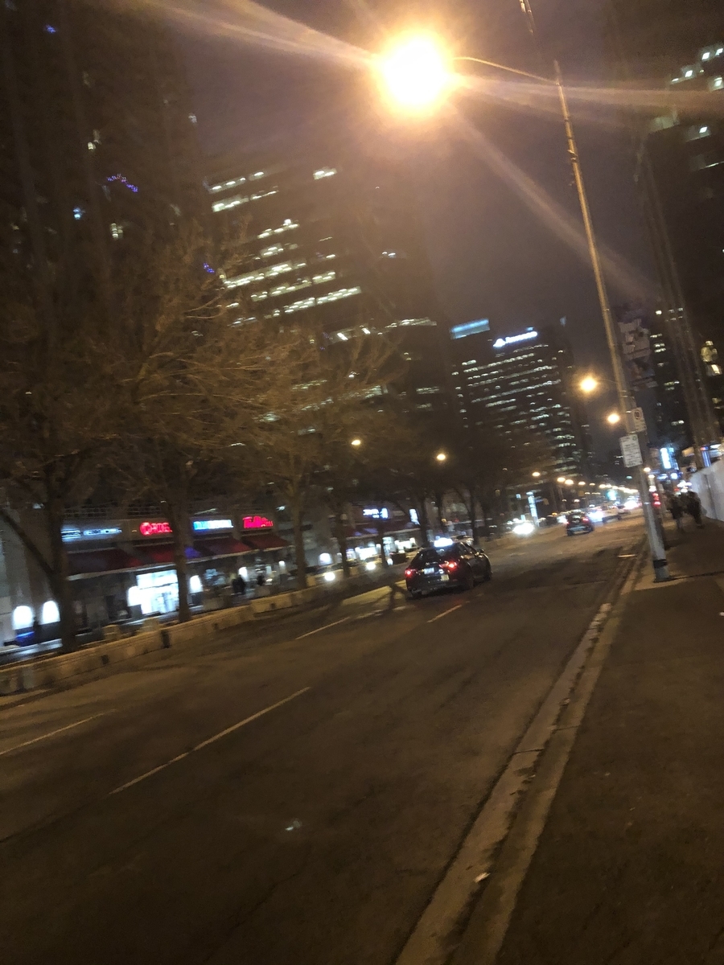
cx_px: 362
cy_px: 482
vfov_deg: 63.4
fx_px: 781
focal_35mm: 28
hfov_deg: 49.7
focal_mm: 3.99
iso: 100
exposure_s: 1/4
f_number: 1.8
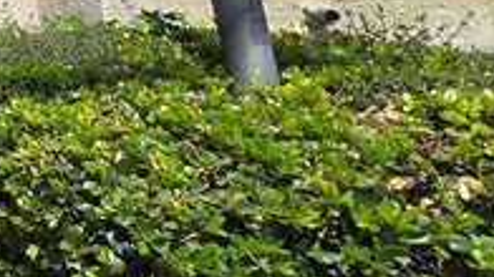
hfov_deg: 15.3
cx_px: -686
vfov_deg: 15.3
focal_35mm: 74
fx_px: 969
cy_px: -116
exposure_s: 1/3126
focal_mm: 2.2
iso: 50
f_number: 2.2
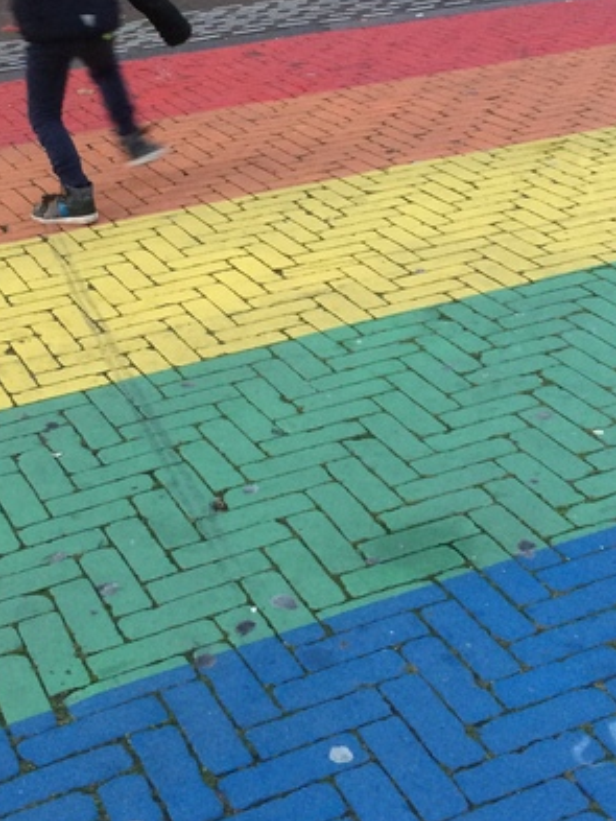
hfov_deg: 22.9
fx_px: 1518
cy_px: 197
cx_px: 255
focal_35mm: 64
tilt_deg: -16.9
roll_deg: +3.9
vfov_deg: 29.7
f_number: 2.2
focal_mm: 4.15
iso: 64
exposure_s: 1/33
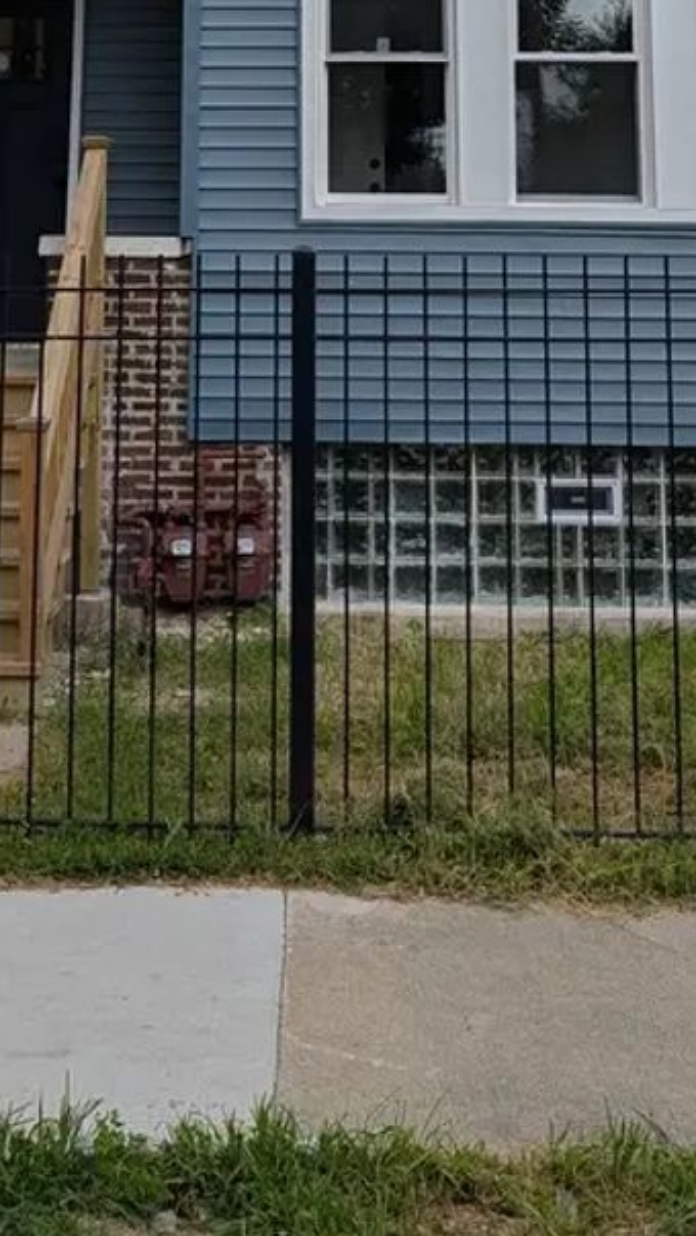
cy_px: -53
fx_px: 1935
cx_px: 246
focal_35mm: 59
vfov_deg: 32.1
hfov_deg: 20.3
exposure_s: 1/929
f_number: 1.68
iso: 20
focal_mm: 6.9
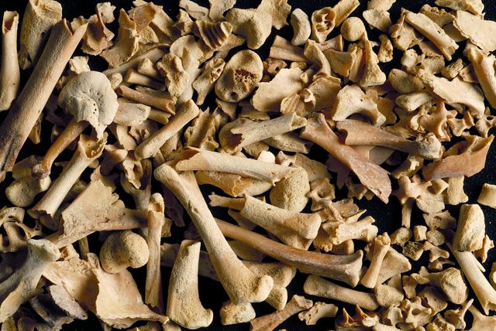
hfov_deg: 22.6
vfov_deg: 15.2
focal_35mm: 90
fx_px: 1241
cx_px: 248
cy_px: 166
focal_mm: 60
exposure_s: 1/60
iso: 100
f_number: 18
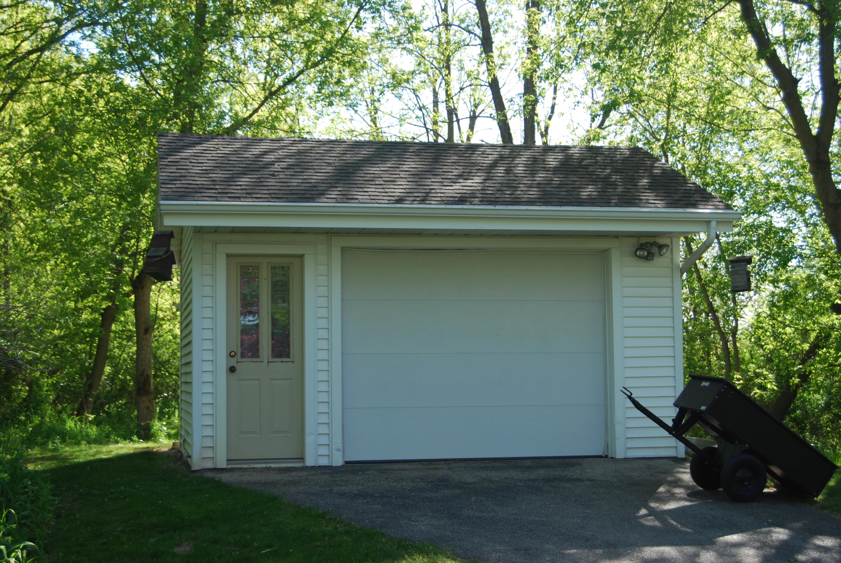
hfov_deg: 35.0
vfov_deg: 23.8
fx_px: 1333
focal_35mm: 57
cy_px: 282
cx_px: 420
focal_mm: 38
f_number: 5.6
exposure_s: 1/125
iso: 100
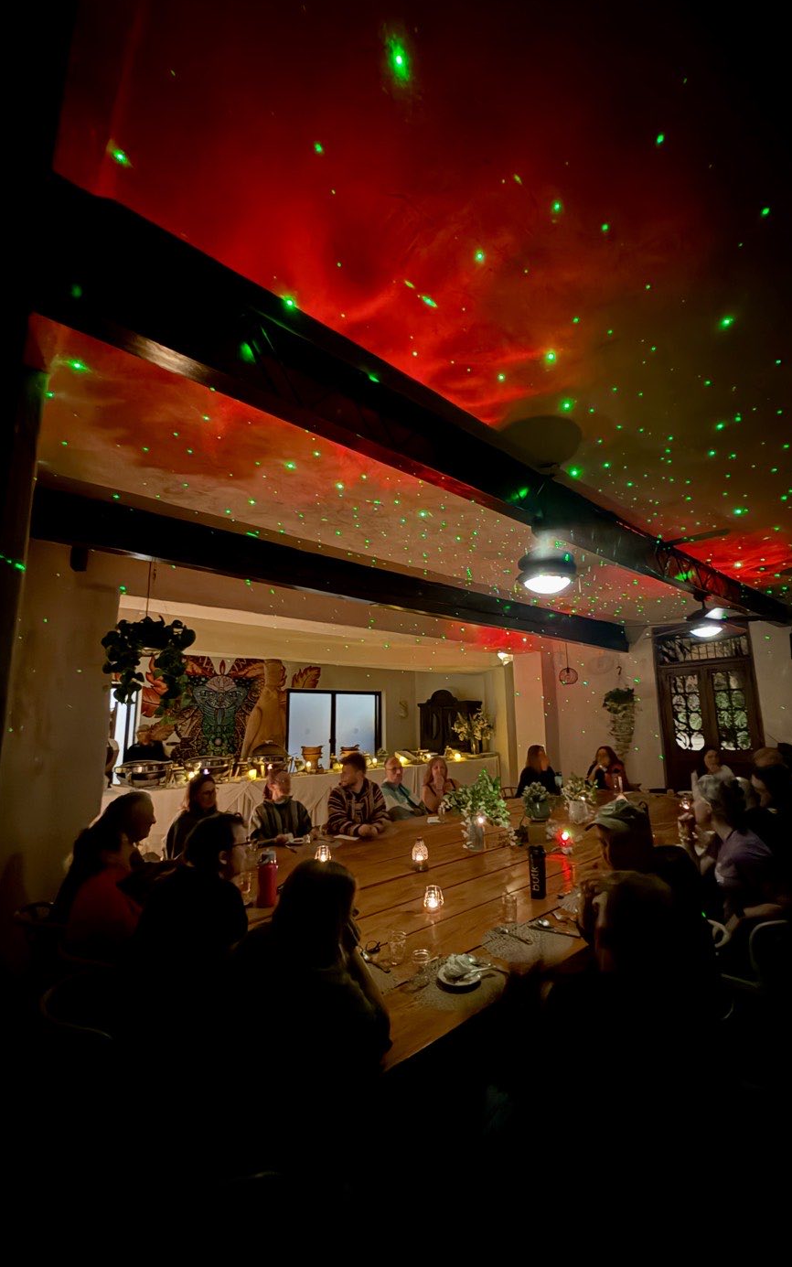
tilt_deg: +10.3
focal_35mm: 15
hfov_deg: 74.6
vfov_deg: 101.5
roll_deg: +0.3
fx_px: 518
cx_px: 435
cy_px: 634
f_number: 2.2
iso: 3200
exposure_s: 1/4
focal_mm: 2.22
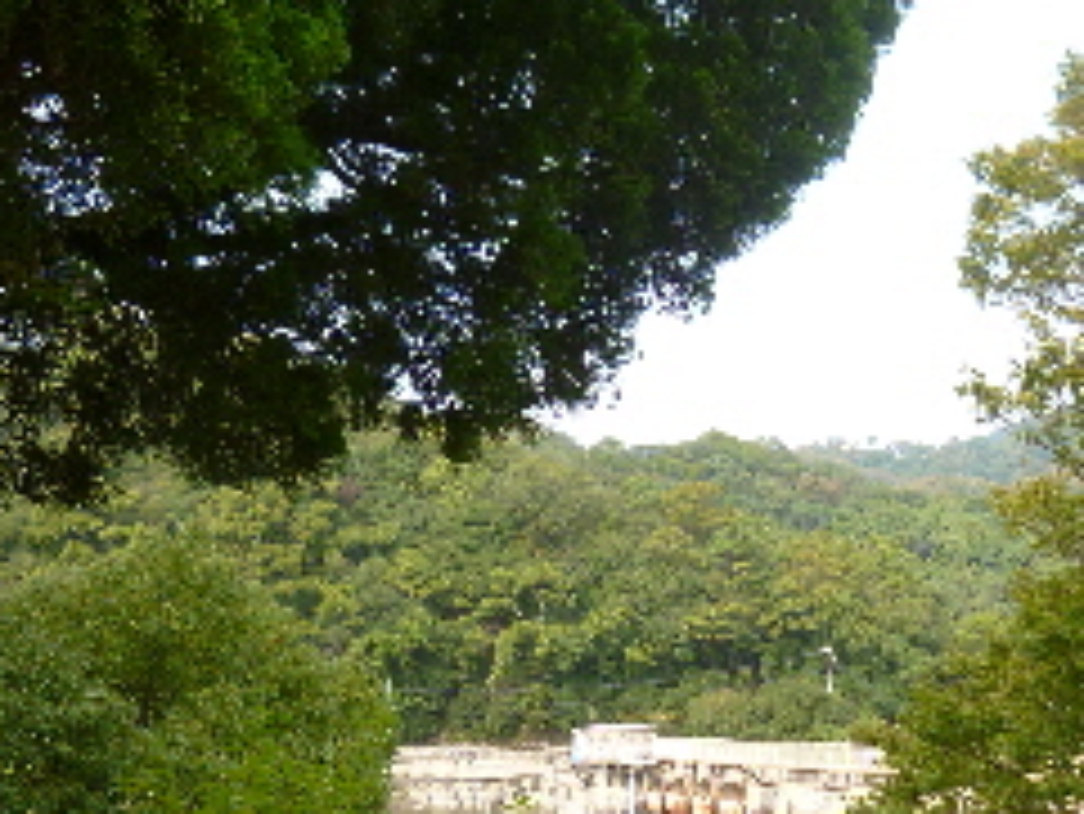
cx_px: 1012
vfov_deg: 26.3
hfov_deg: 33.3
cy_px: 704
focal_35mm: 54
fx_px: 1692
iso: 100
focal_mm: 4.6
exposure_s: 1/400
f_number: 2.6
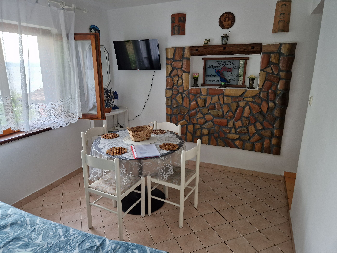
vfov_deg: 58.9
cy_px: 126
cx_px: 168
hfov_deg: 73.9
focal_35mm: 23
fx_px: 224
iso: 250
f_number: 1.8
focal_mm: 5.4
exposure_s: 1/100
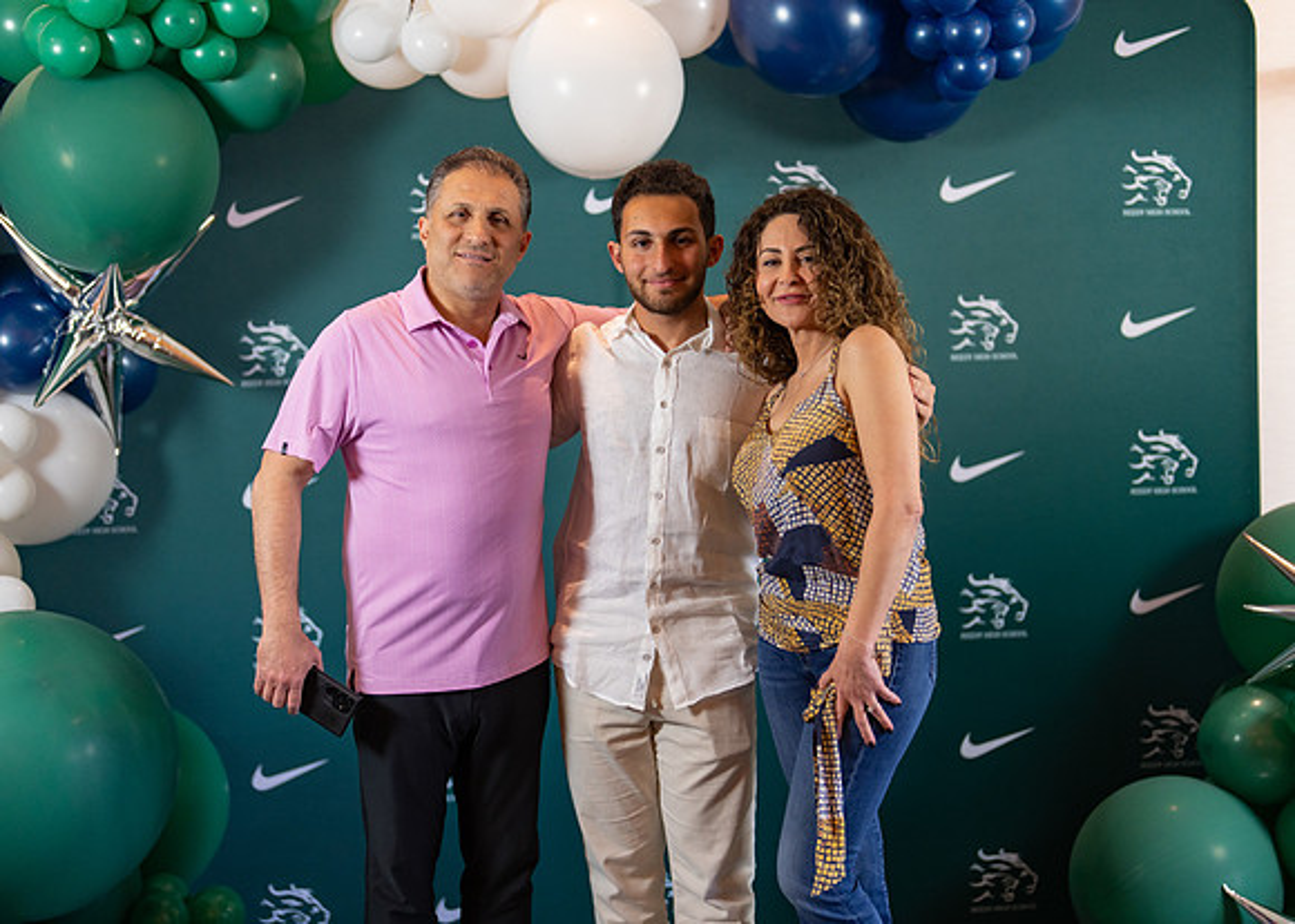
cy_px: 462
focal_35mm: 55
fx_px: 2006
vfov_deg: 25.9
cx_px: 648
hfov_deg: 35.8
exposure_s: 1/400
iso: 500
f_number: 1.2
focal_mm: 50
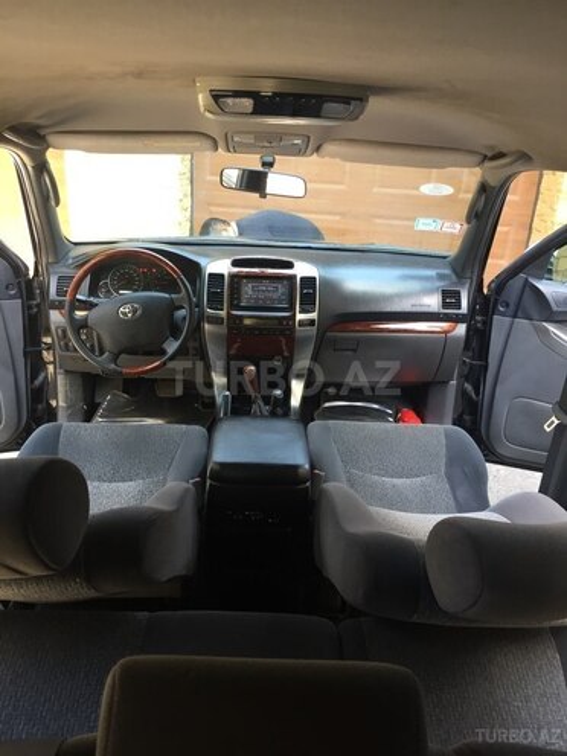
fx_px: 633
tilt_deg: -22.7
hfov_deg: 48.2
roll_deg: -3.8
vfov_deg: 61.7
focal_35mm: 29
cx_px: 284
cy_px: 378
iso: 32
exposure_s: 1/33
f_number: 2.2
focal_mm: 4.15
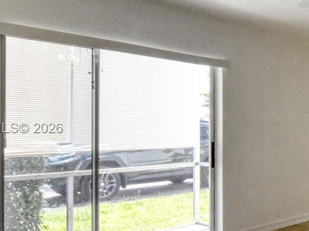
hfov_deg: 36.7
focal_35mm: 43
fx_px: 384
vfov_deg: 33.5
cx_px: 344
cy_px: 129
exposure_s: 1/60
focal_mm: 10
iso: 2500
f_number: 22
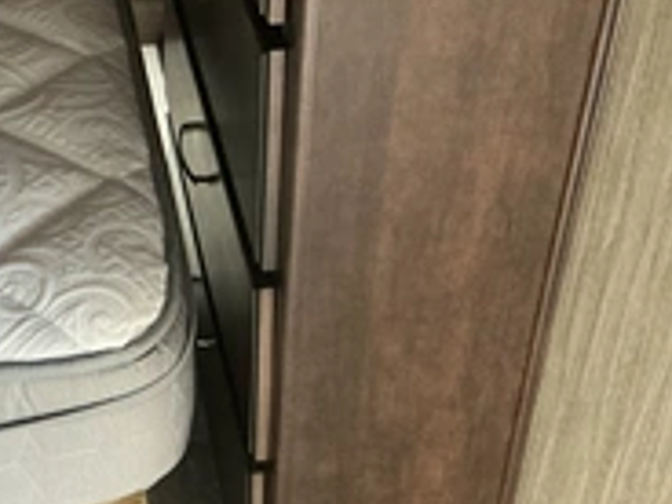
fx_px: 1184
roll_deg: +2.0
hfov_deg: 31.0
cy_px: 146
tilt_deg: -34.4
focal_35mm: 61
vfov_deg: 23.8
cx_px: 150
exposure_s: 1/30
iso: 500
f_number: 1.8
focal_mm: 3
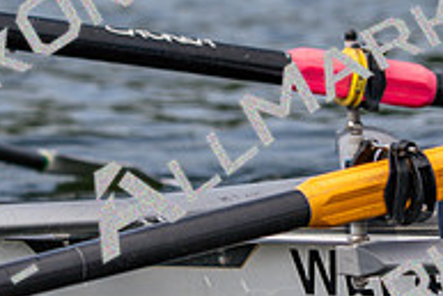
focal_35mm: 602
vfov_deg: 2.3
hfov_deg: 3.4
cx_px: 560
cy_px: -93
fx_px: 7413
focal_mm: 200
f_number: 5.6
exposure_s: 1/1600
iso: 250
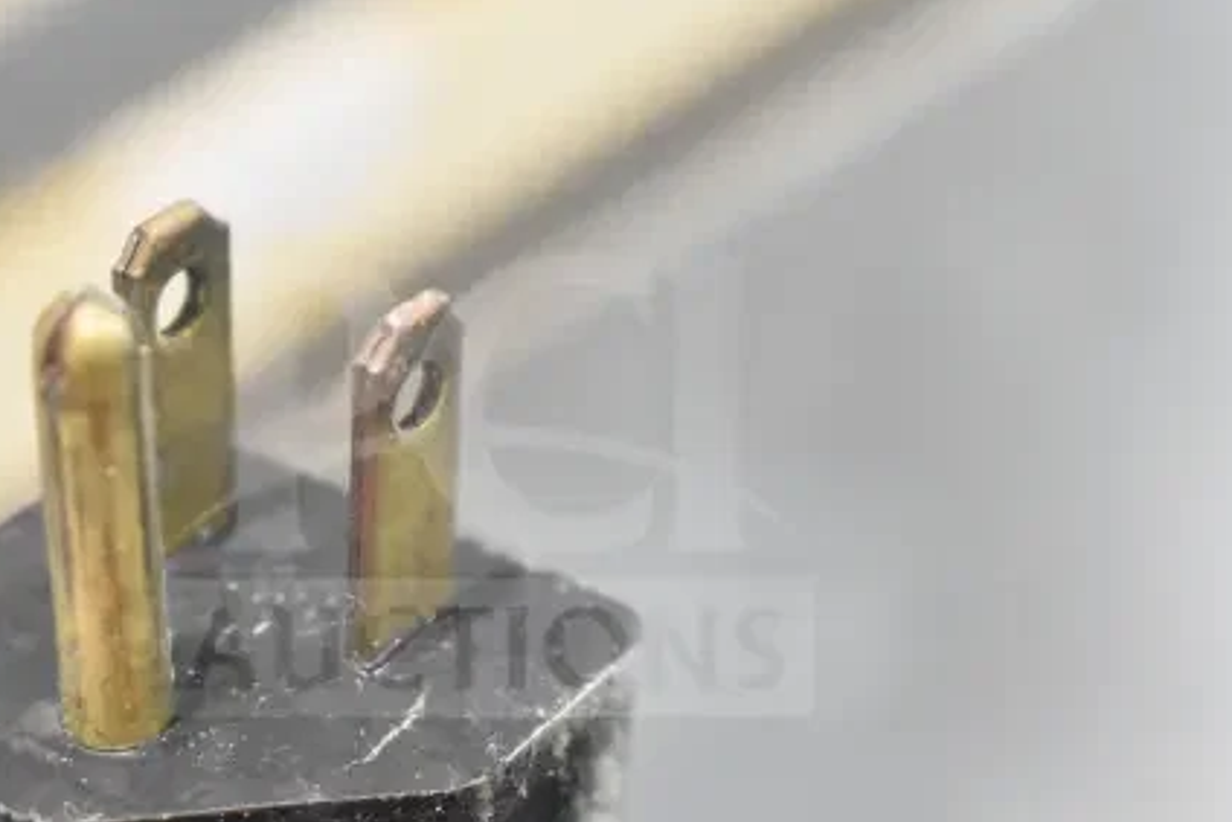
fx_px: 4064
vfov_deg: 11.5
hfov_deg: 17.2
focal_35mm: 119
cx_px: 485
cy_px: 487
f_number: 5.6
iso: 9000
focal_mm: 55
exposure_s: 1/100
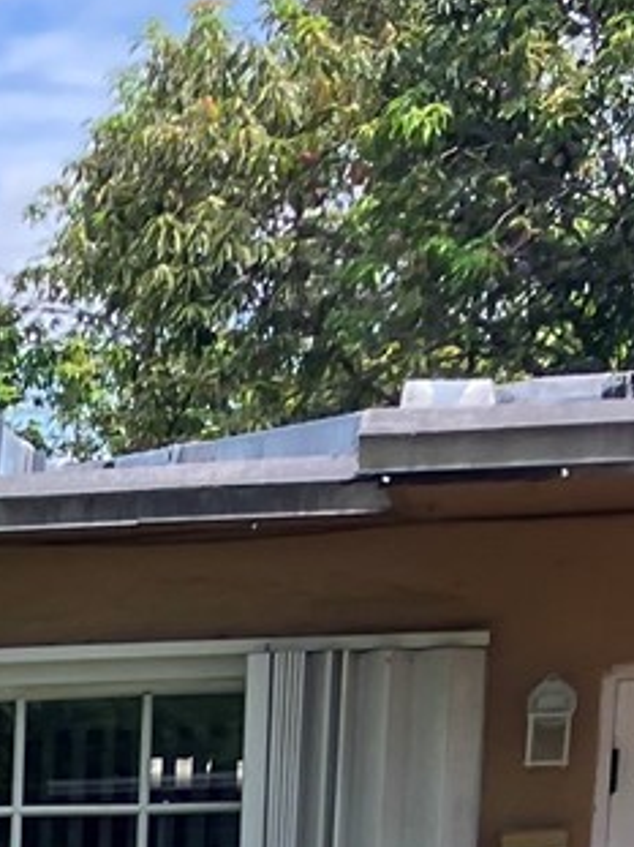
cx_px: -824
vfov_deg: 12.3
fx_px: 3519
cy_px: 1623
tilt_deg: -10.0
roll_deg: +2.8
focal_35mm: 144
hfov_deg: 9.3
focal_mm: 3.99
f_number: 1.8
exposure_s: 1/458
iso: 32
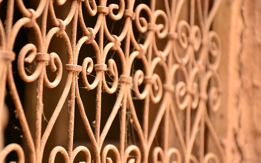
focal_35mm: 162
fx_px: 1149
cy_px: 85
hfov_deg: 13.0
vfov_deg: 8.1
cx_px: 130
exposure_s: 1/250
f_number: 5.6
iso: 800
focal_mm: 105
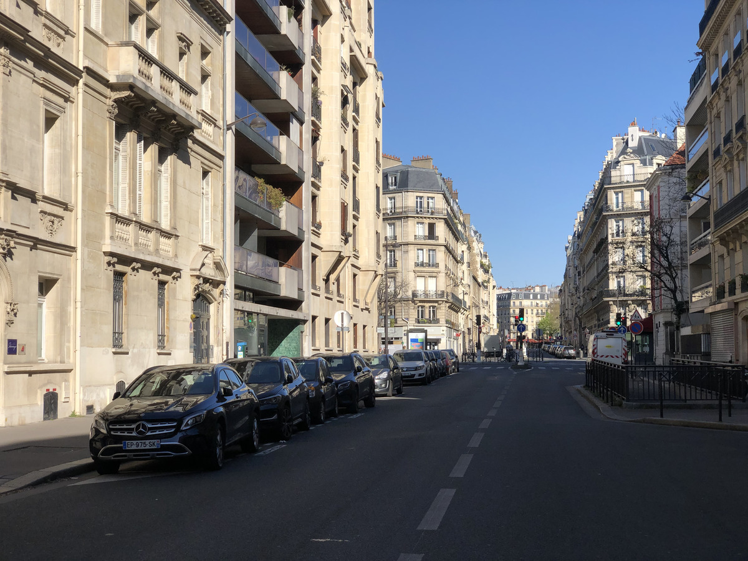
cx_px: 374
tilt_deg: +3.8
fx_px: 1124
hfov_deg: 36.8
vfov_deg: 28.0
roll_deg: +0.9
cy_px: 280
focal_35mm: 52
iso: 16
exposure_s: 1/1389
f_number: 2.4
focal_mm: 6
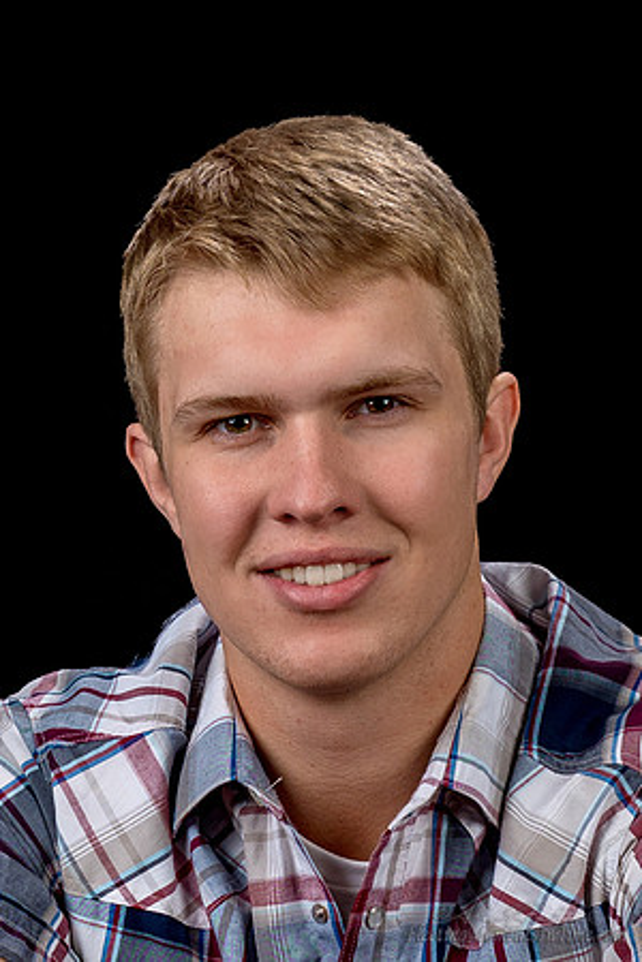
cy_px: 481
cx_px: 321
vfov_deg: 54.4
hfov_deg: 37.9
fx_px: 936
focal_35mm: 35
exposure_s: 1/160
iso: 100
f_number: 4.5
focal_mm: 35
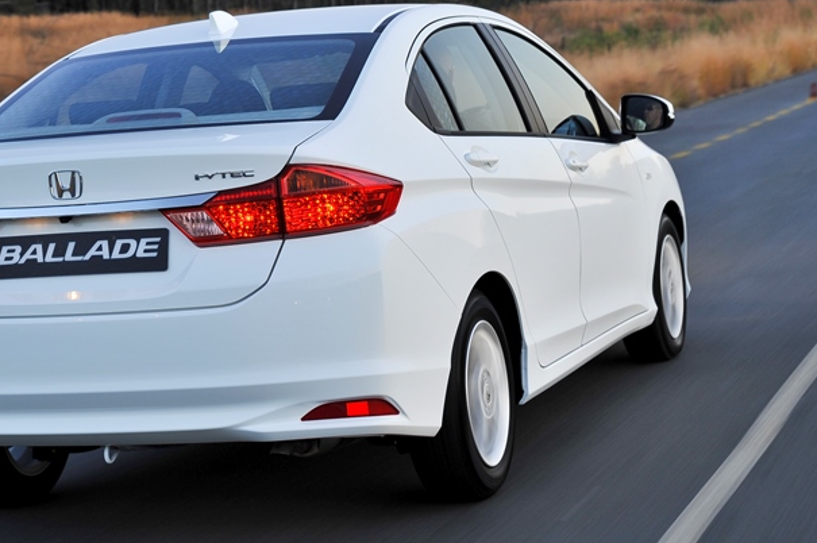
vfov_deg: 15.5
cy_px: 198
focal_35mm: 88
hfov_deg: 23.1
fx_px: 1995
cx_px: 311
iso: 160
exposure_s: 1/30
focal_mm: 52
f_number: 5
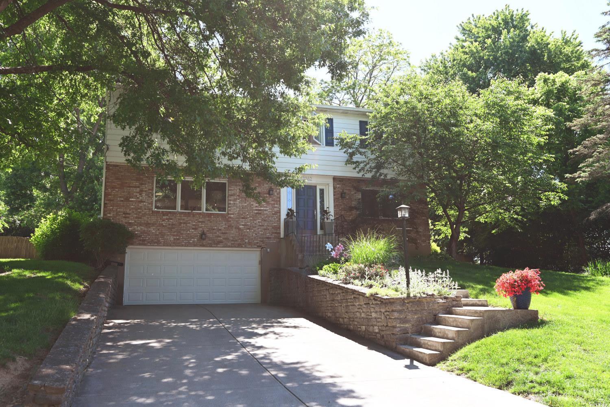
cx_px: 305
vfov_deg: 43.6
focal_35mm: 30
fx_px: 508
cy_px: 204
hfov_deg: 61.9
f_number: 5.6
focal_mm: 30
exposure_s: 1/250
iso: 180
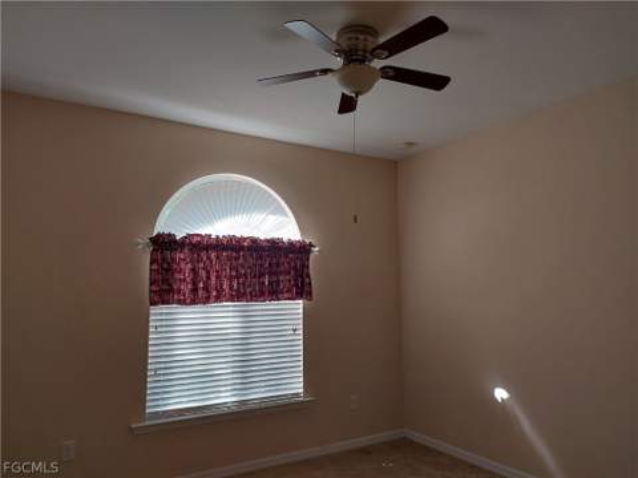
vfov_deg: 56.8
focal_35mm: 24
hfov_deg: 71.6
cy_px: 239
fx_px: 442
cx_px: 319
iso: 50
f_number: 1.8
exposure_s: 1/120
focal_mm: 5.23
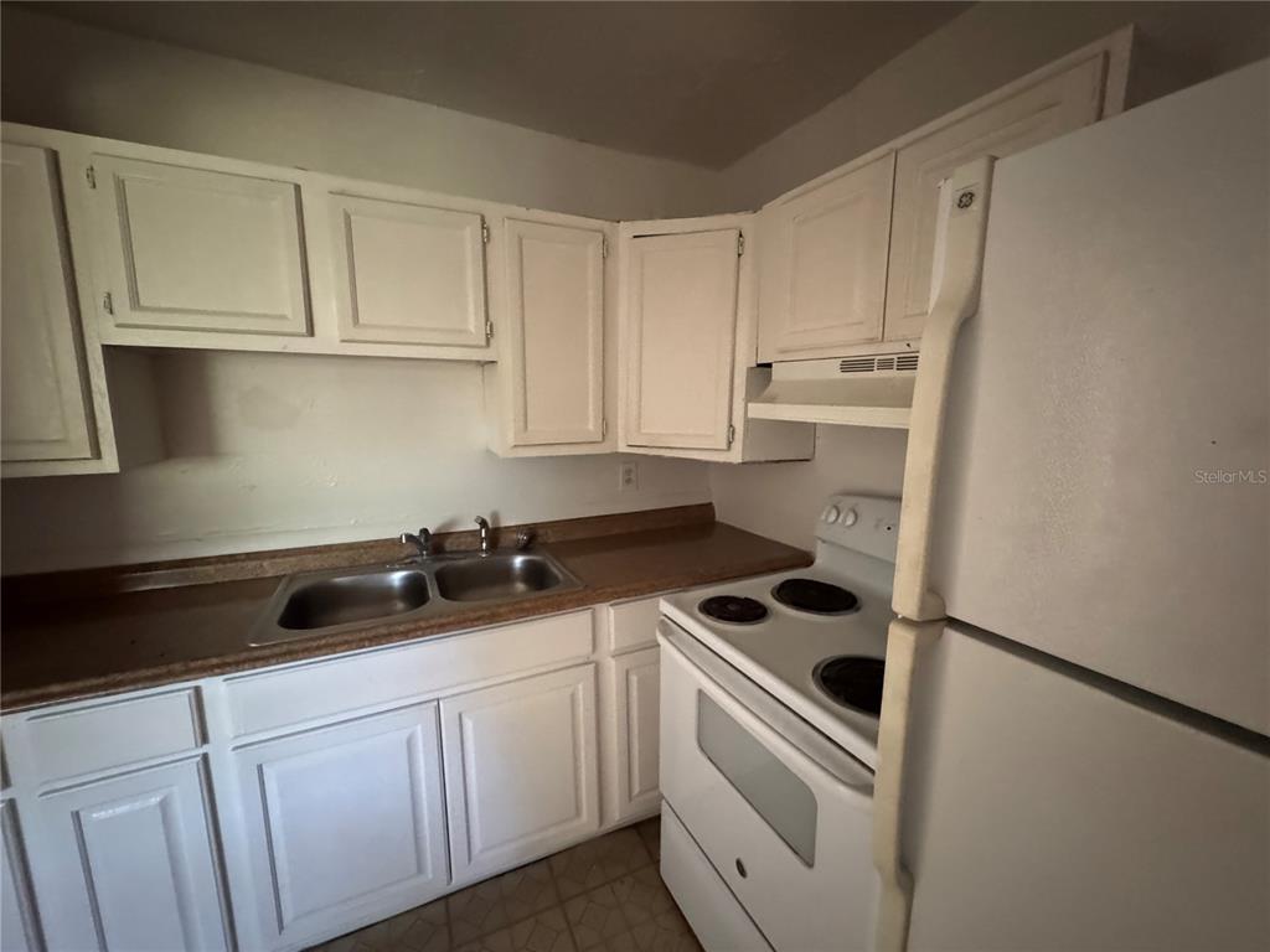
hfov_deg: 102.1
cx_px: 635
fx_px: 514
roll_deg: -0.5
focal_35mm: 14
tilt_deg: -9.6
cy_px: 476
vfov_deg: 85.7
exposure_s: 1/40
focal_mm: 2.22
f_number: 2.2
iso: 1600
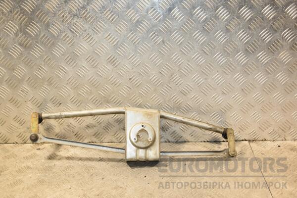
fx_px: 346
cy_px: 99
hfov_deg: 46.4
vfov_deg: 31.9
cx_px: 148
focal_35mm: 42
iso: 800
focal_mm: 28
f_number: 5
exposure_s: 1/200
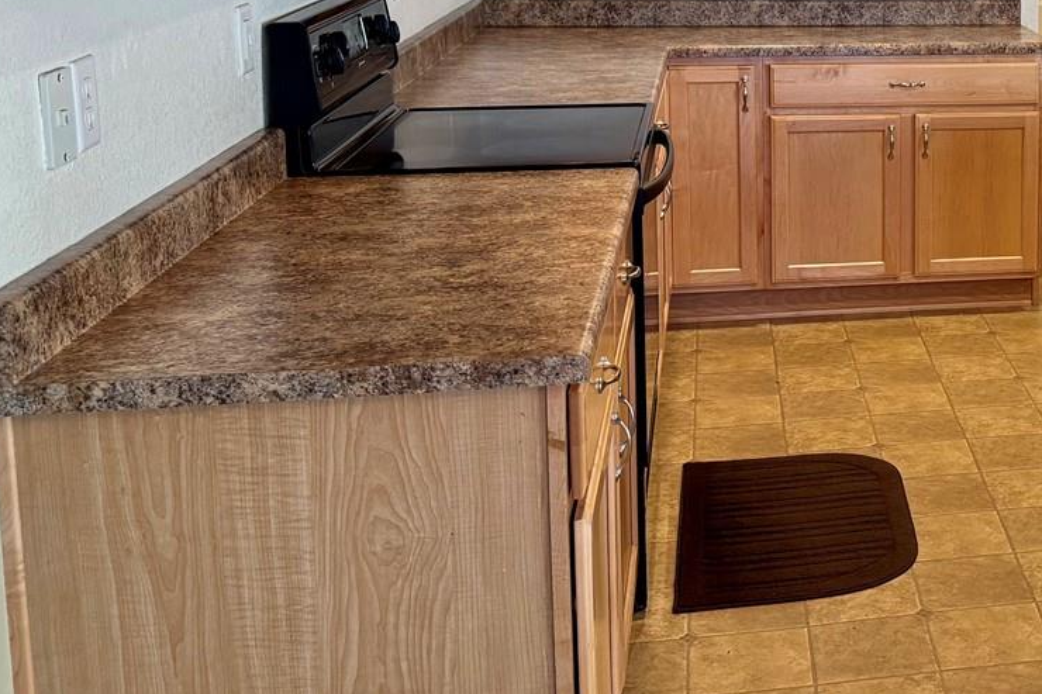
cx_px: 1066
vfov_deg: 24.4
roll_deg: -1.6
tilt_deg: -8.8
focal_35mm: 54
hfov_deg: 33.4
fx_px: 1563
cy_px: 92
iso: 250
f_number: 1.78
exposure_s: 1/60
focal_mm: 6.76
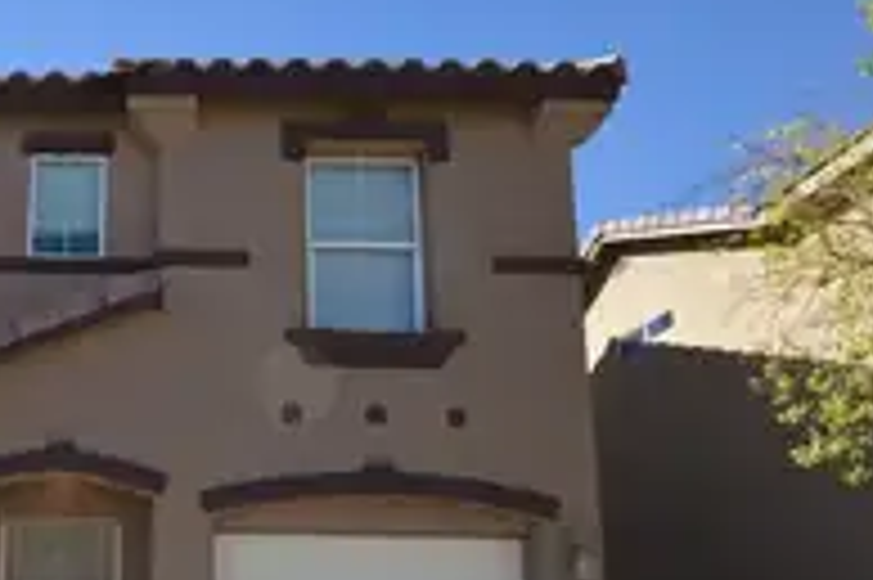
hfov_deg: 48.5
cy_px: 495
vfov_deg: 35.6
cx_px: 99
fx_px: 860
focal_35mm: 36
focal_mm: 11.5
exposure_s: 1/200
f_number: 8
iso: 100
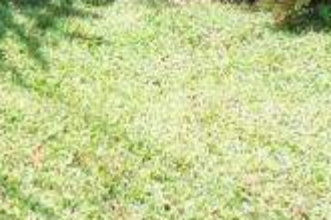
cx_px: -6
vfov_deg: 13.7
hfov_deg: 22.0
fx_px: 818
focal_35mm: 89
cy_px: -176
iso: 80
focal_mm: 4
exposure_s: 1/320
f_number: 3.1
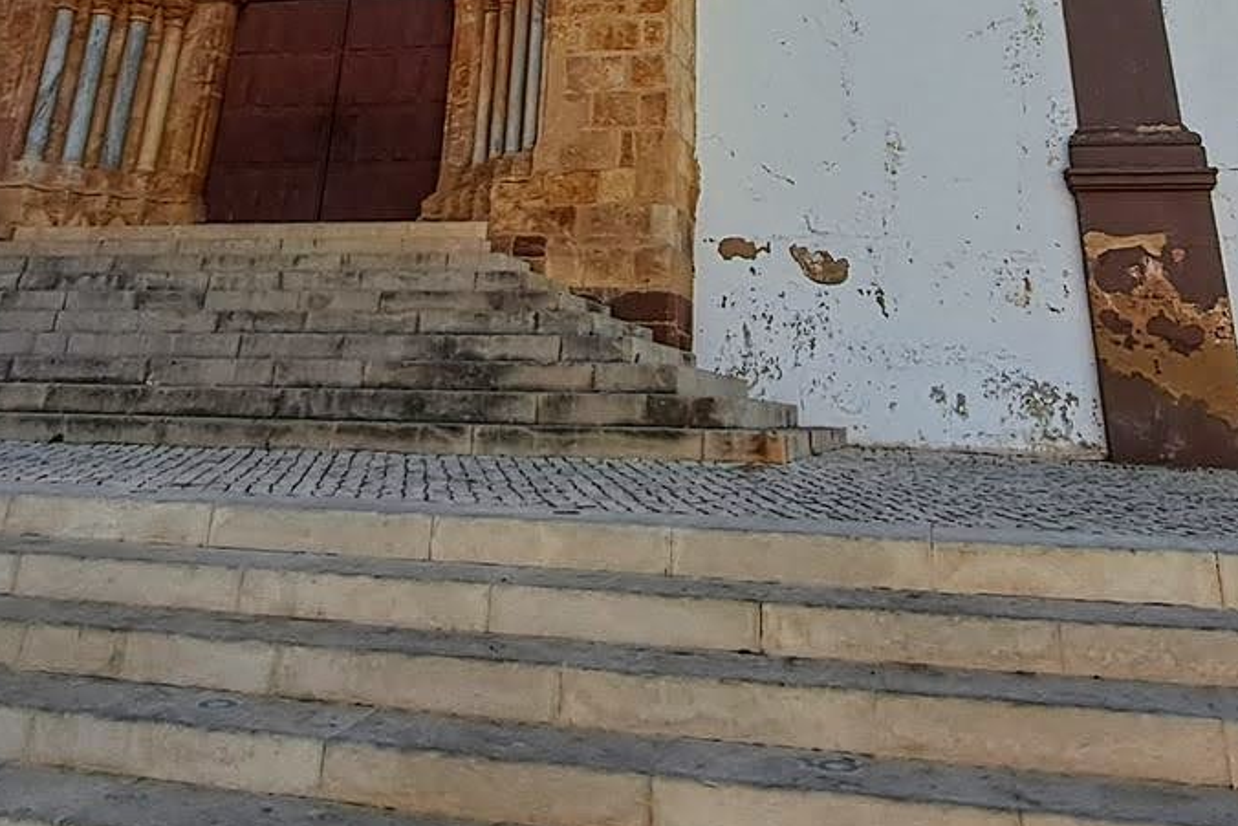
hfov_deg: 58.6
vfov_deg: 32.6
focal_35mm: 32
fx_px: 1101
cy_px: -205
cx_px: 665
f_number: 2.2
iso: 40
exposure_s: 1/1208
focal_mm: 1.42
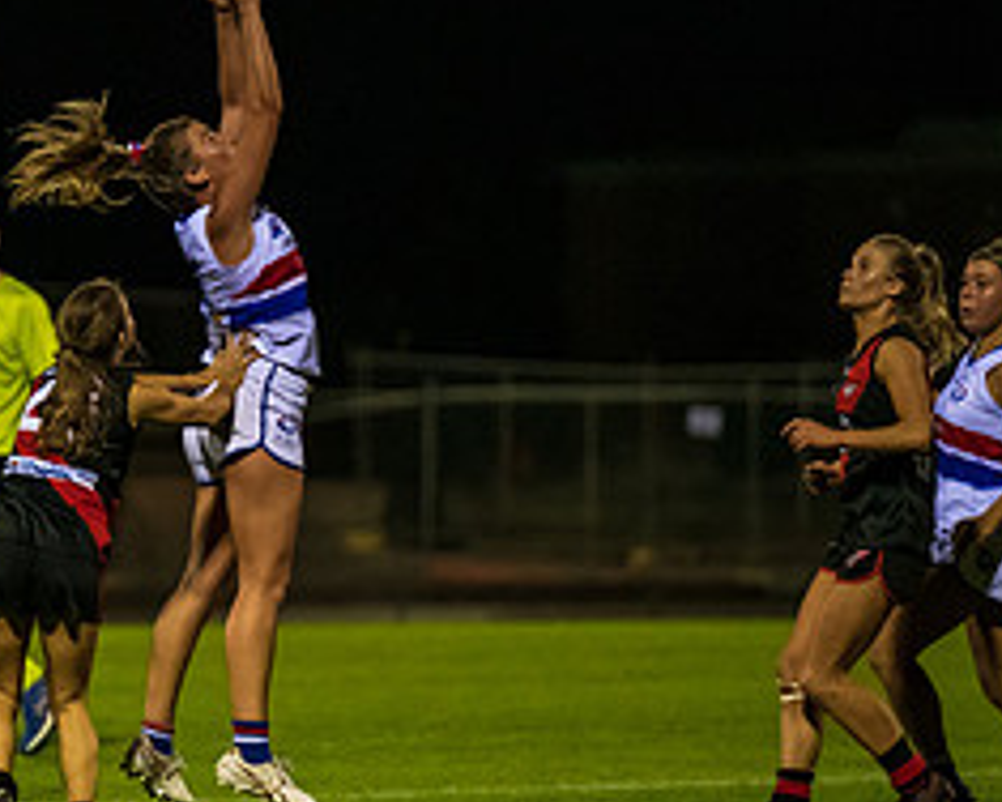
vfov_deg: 2.9
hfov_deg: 3.6
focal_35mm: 542
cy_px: 508
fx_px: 16073
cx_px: 108
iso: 3200
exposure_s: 1/800
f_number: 2.8
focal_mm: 200
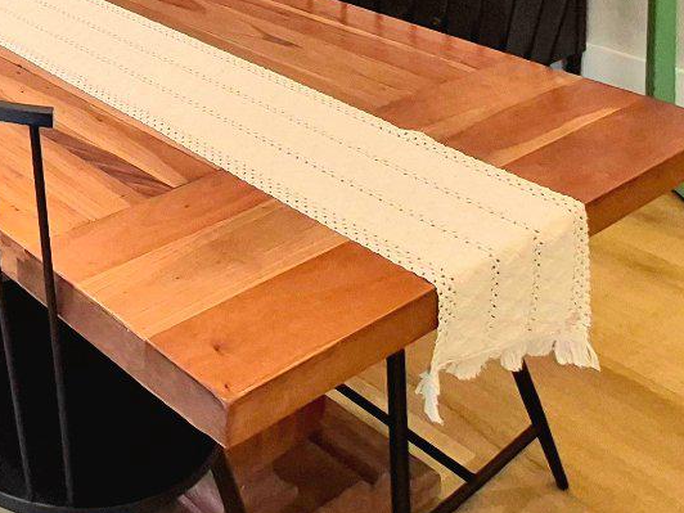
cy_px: -255
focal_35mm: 50
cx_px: -179
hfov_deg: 30.9
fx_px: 988
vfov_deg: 23.4
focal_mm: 1.74
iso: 80
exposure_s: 1/60.2
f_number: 2.2
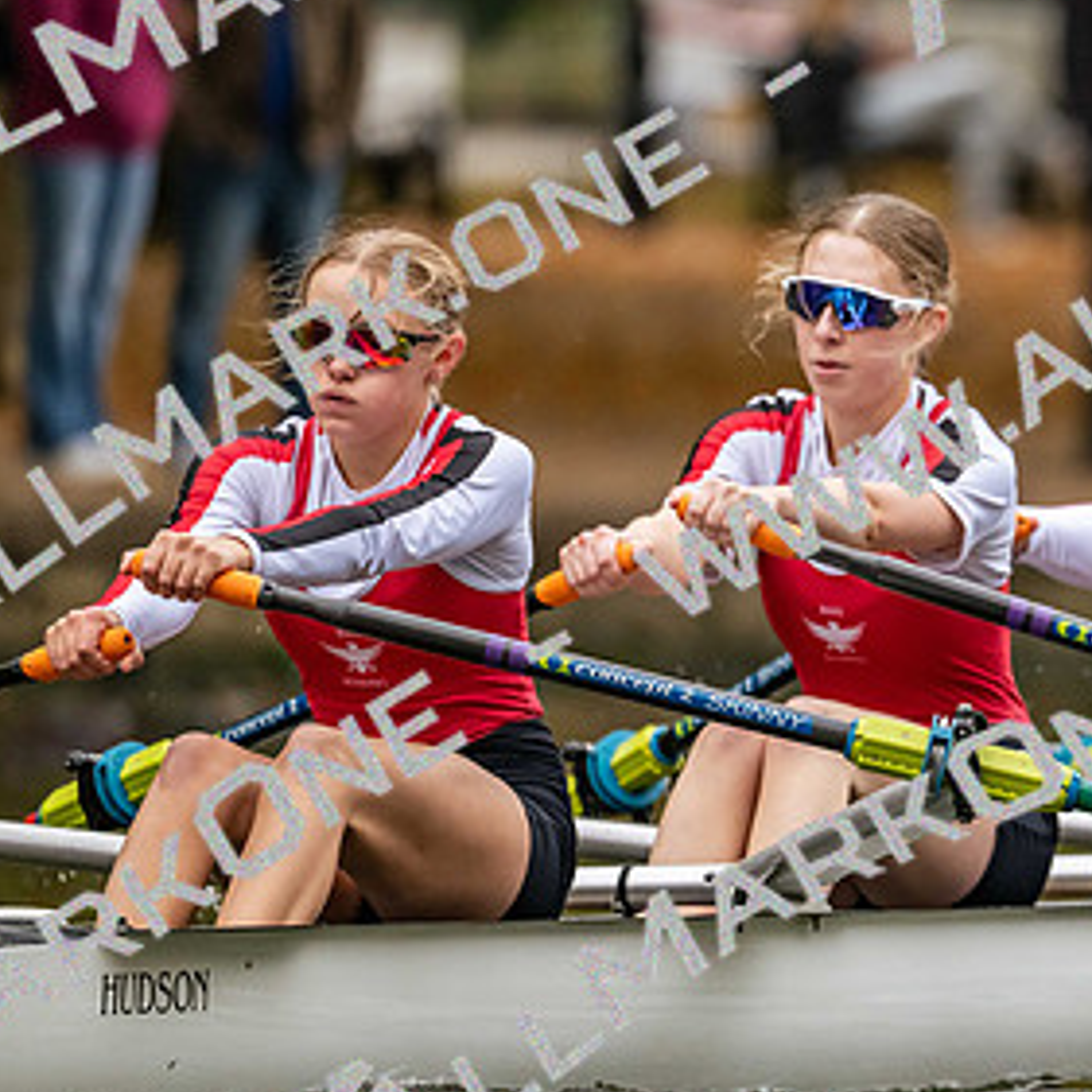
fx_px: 25090
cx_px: 1115
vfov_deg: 2.5
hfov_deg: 2.5
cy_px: 628
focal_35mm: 703
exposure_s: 1/2500
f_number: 4.5
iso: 2500
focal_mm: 400
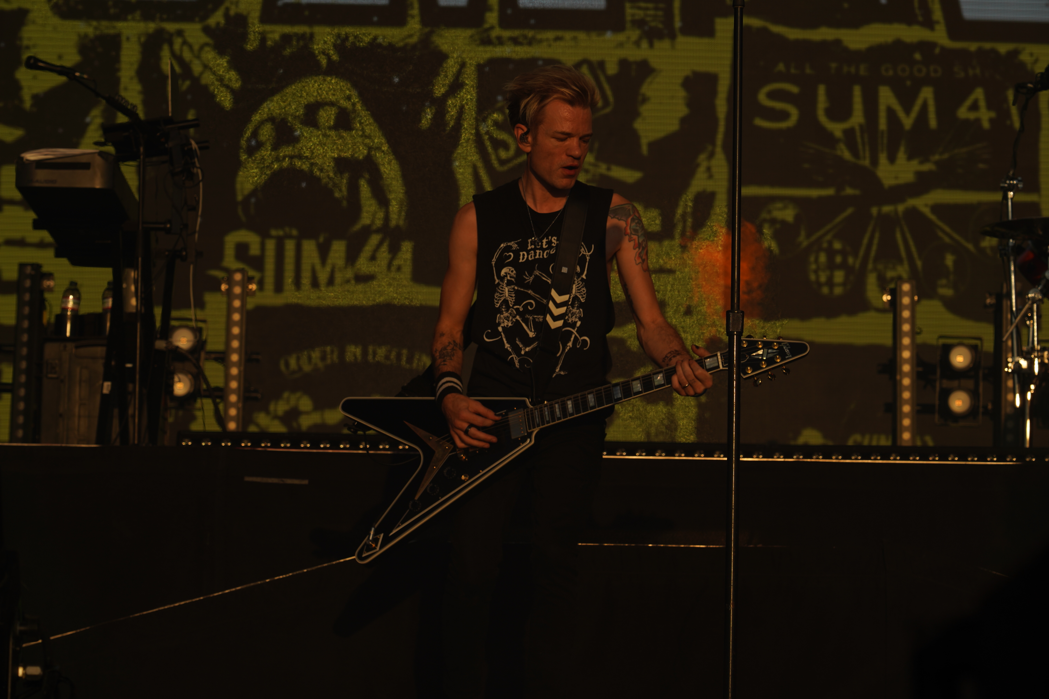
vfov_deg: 13.0
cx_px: 524
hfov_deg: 19.5
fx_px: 3059
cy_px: 350
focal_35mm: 105
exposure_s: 1/640
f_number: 8
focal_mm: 105
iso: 100
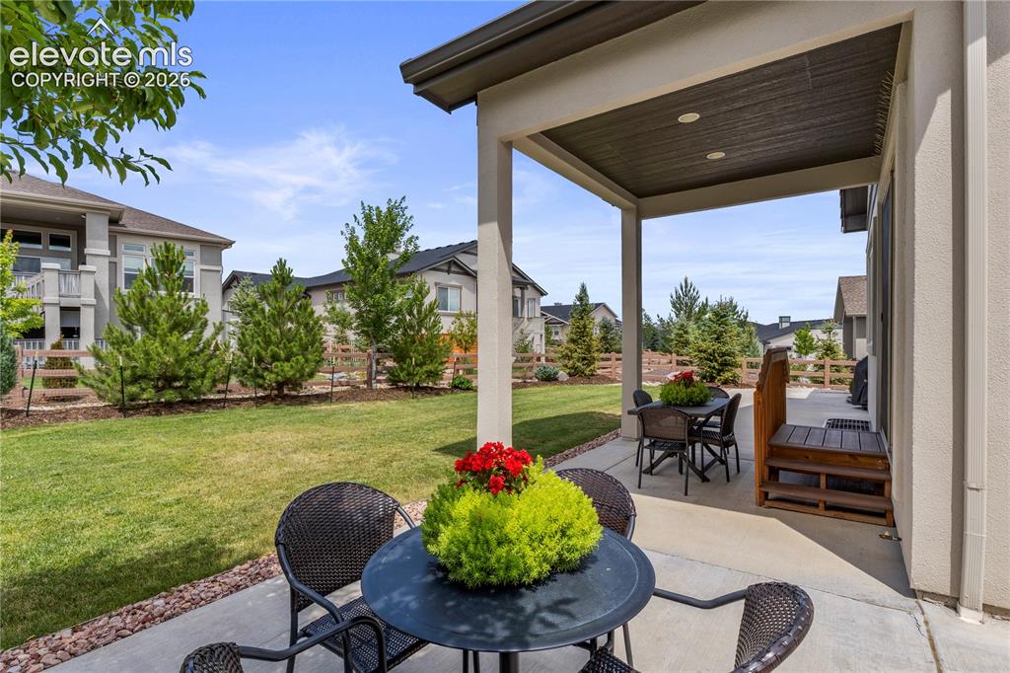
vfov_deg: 71.0
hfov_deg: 94.0
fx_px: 471
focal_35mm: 17
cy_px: 336
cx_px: 505
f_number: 8
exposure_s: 1/250
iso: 125
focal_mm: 11.2
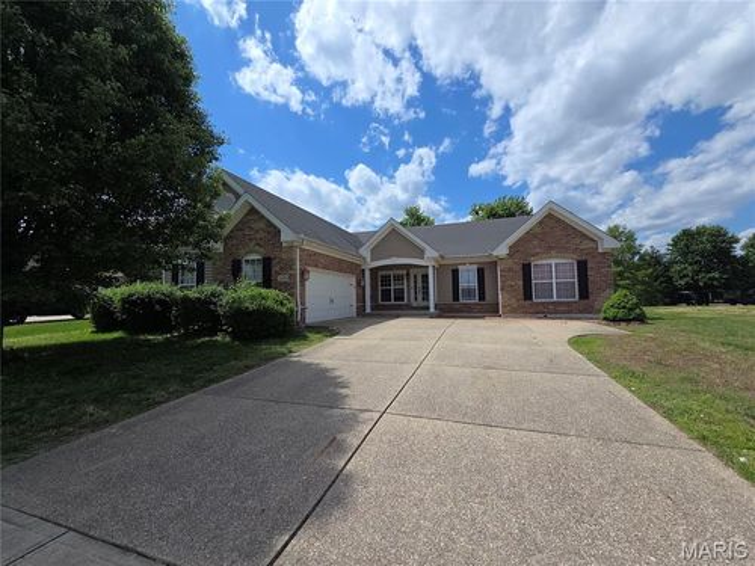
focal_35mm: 13
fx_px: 284
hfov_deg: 106.2
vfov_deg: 89.9
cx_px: 378
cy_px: 283
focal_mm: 2.2
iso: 50
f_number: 2.2
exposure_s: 1/3194
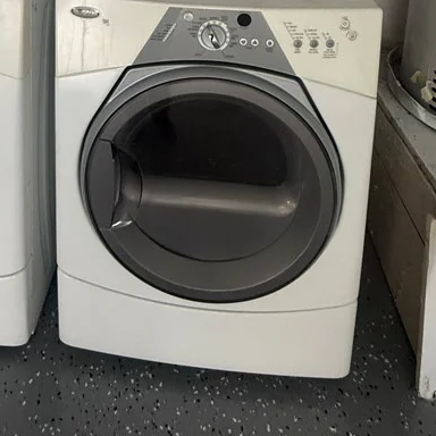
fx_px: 470
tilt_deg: -6.4
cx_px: 153
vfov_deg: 36.1
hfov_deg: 49.1
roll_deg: -1.3
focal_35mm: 33
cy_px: -110
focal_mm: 2.22
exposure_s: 1/99
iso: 320
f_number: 2.2
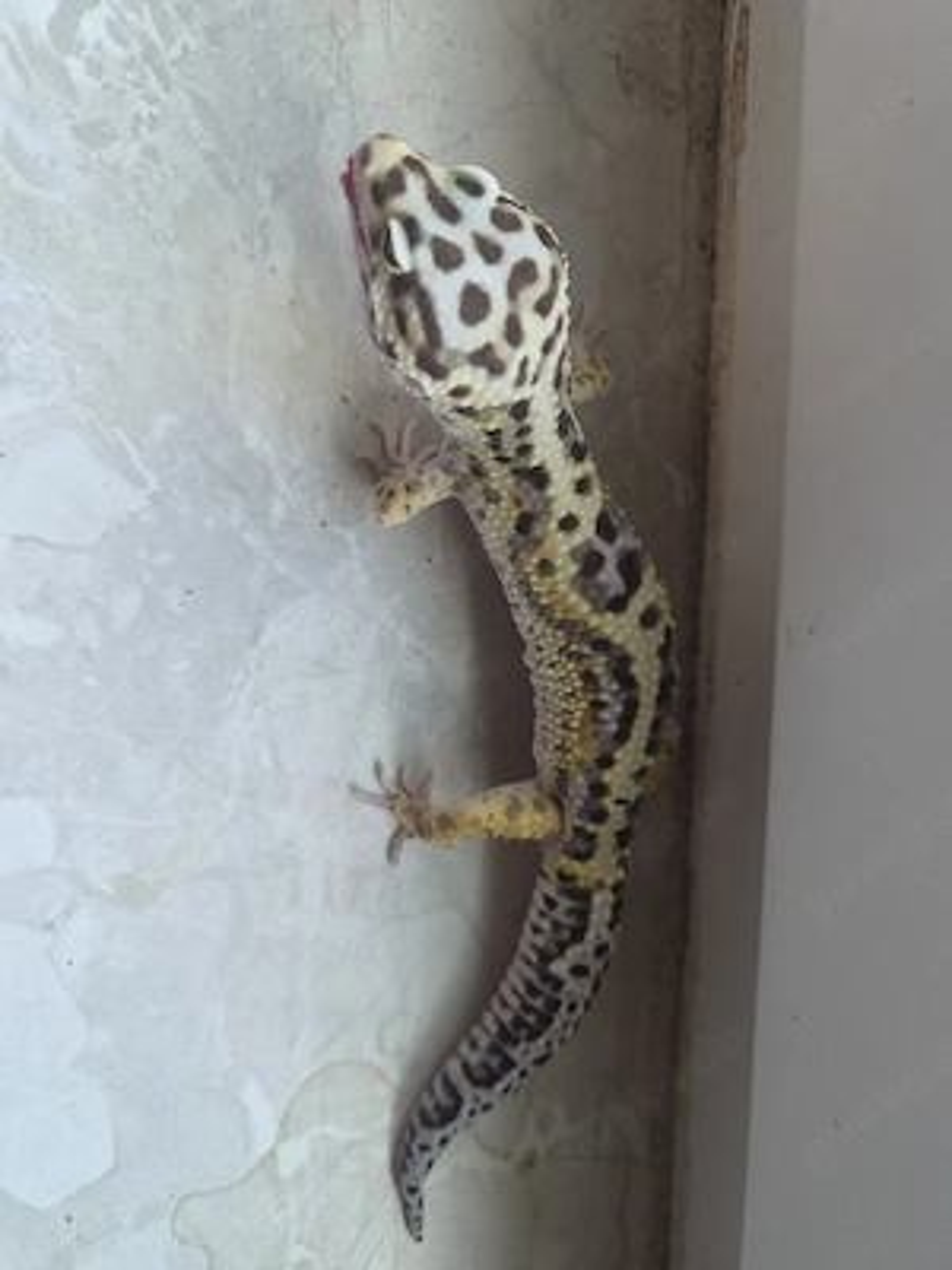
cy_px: 635
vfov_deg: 73.9
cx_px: 476
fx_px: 843
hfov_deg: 58.9
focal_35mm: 23
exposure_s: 1/100
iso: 40
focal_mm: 5.4
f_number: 1.8
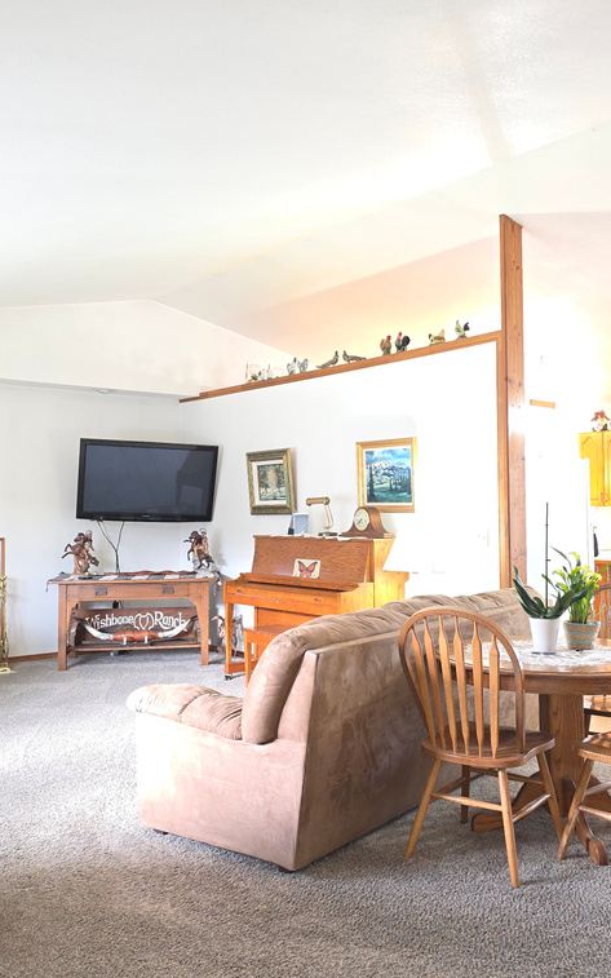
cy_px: 490
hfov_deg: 38.3
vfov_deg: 58.1
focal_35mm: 33
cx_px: 342
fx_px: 879
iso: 125
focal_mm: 6.3
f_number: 1.7
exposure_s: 1/15
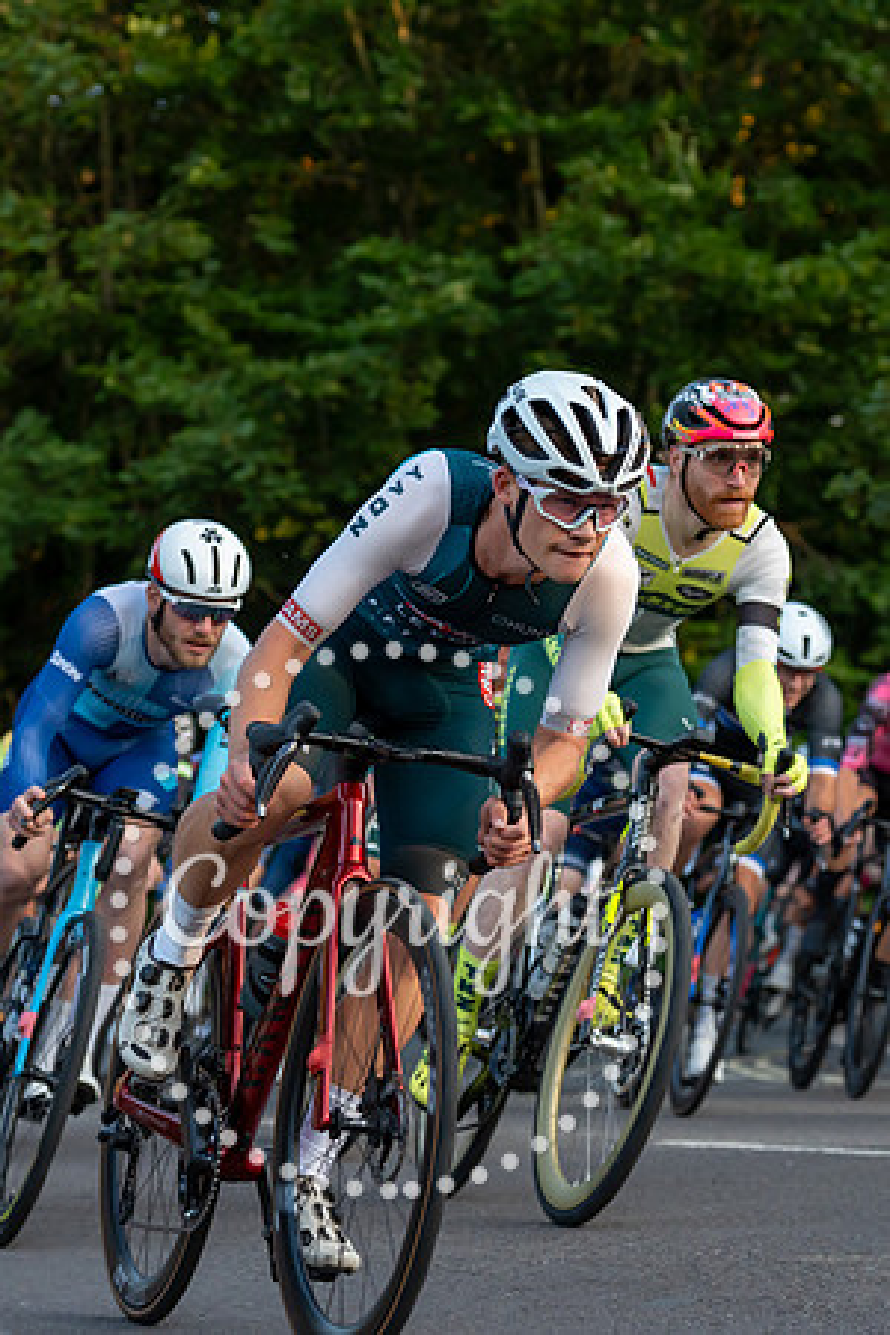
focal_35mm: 116
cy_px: 598
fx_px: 4300
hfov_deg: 11.8
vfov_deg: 17.6
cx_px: 447
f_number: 3.5
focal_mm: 70
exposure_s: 1/800
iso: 1000
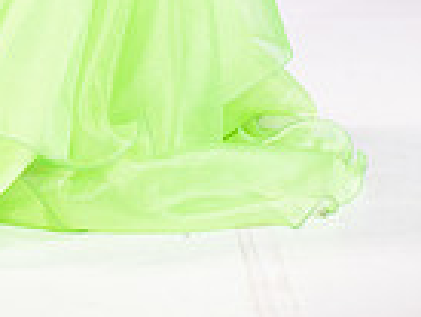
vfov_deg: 5.1
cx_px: 8
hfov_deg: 6.8
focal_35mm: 288
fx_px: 3509
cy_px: -354
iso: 2000
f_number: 5.6
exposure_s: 1/400
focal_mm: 92
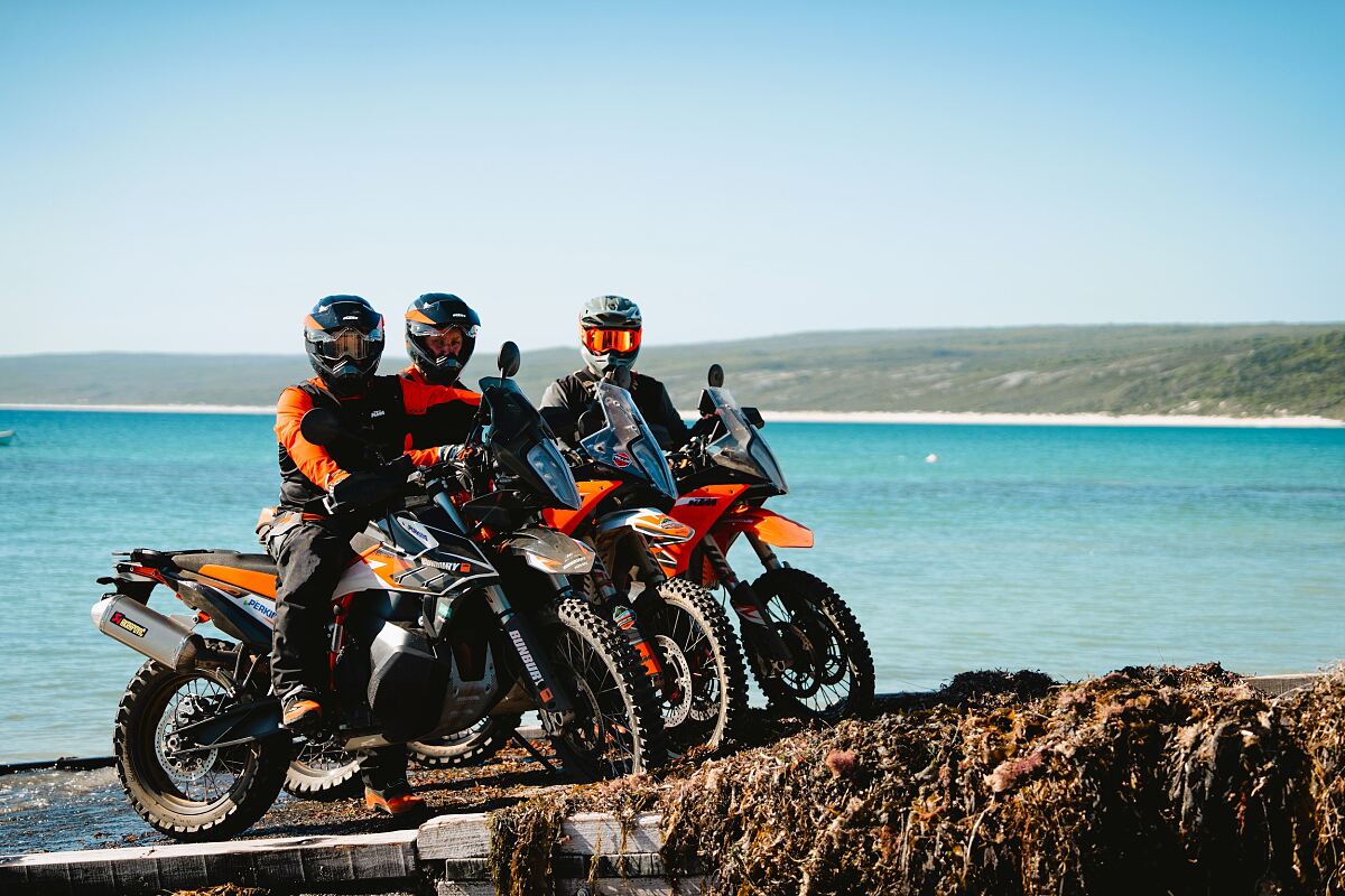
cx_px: 672
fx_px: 2615
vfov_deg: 19.5
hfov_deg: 28.8
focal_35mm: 70
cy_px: 448
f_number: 2.8
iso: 250
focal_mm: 70
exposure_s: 1/4000
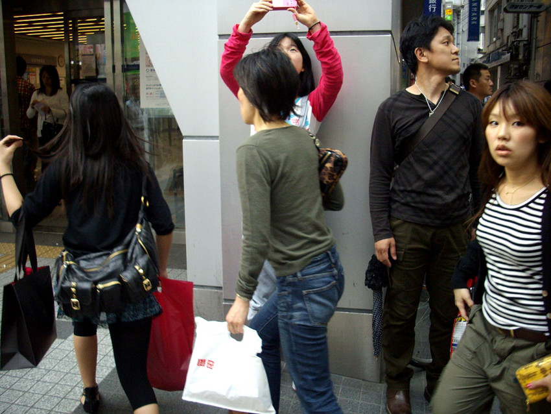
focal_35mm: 37
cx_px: 276
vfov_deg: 38.7
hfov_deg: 50.1
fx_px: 589
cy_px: 207
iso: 117
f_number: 2.8
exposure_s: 1/125
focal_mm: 6.2
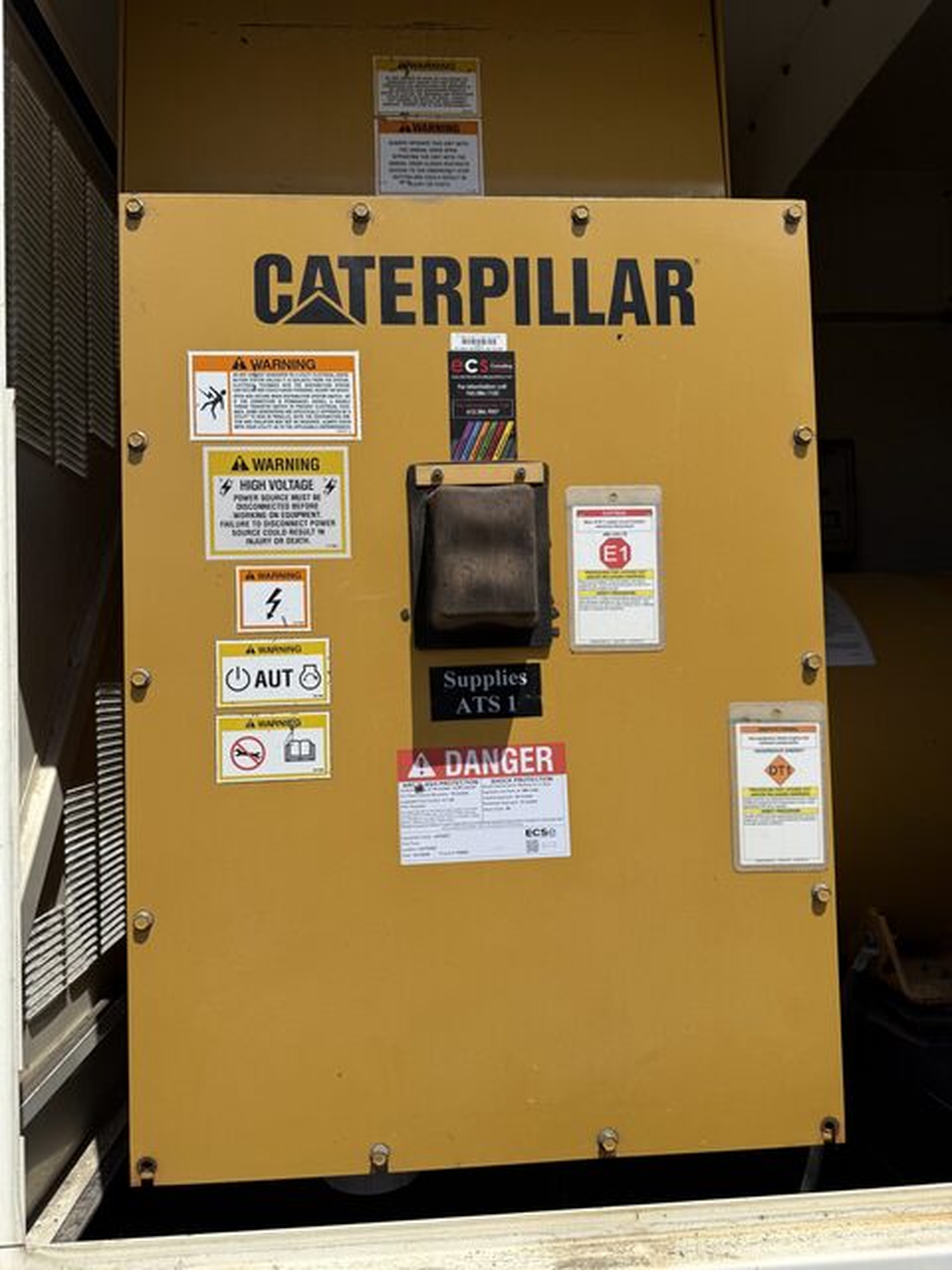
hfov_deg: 56.8
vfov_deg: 71.6
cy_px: 635
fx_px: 880
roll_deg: +1.6
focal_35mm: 24
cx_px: 476
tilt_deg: +2.1
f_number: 1.78
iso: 80
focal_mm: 6.76
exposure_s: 1/8130
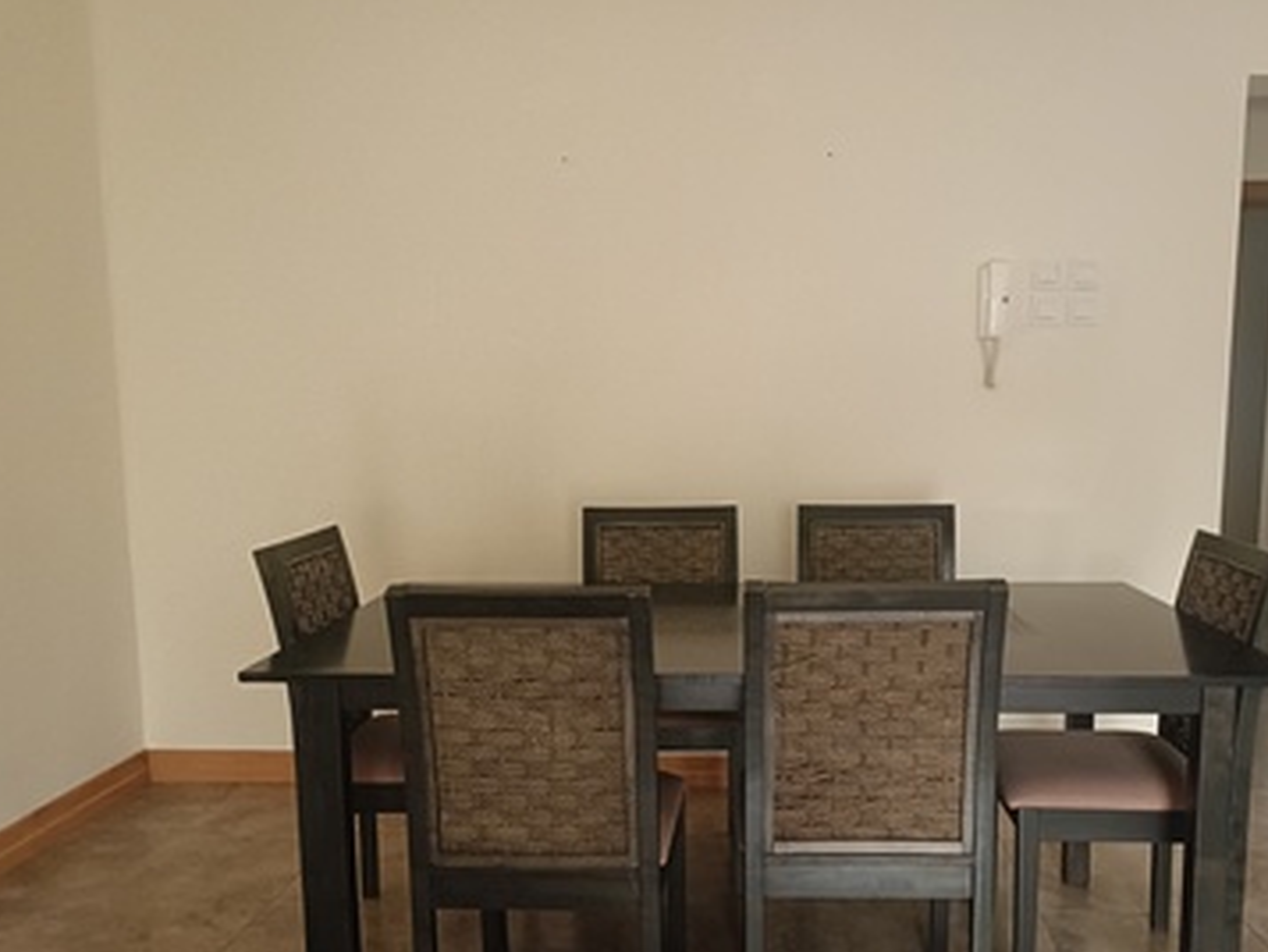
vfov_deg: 44.0
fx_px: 1173
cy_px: 567
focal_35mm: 32
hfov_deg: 56.7
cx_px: 698
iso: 5112
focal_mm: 4.7
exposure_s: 1/99.9
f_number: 1.7
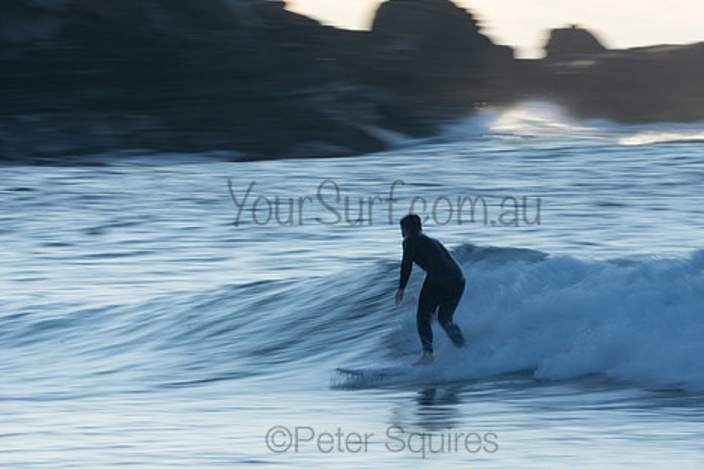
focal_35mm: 725
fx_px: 14177
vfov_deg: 1.9
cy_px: 190
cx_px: 382
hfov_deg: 2.8
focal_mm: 390
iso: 100
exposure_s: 1/30
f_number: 20
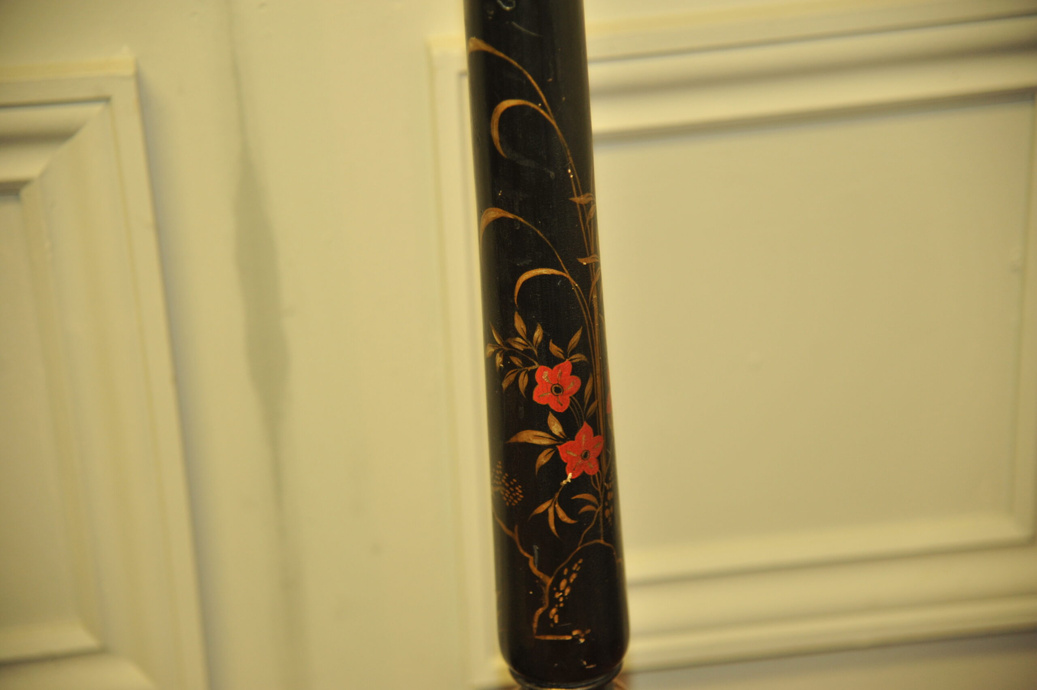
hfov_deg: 23.7
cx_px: 518
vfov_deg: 15.9
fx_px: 2475
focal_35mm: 86
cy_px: 345
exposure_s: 1/60
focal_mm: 86
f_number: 4
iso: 1250
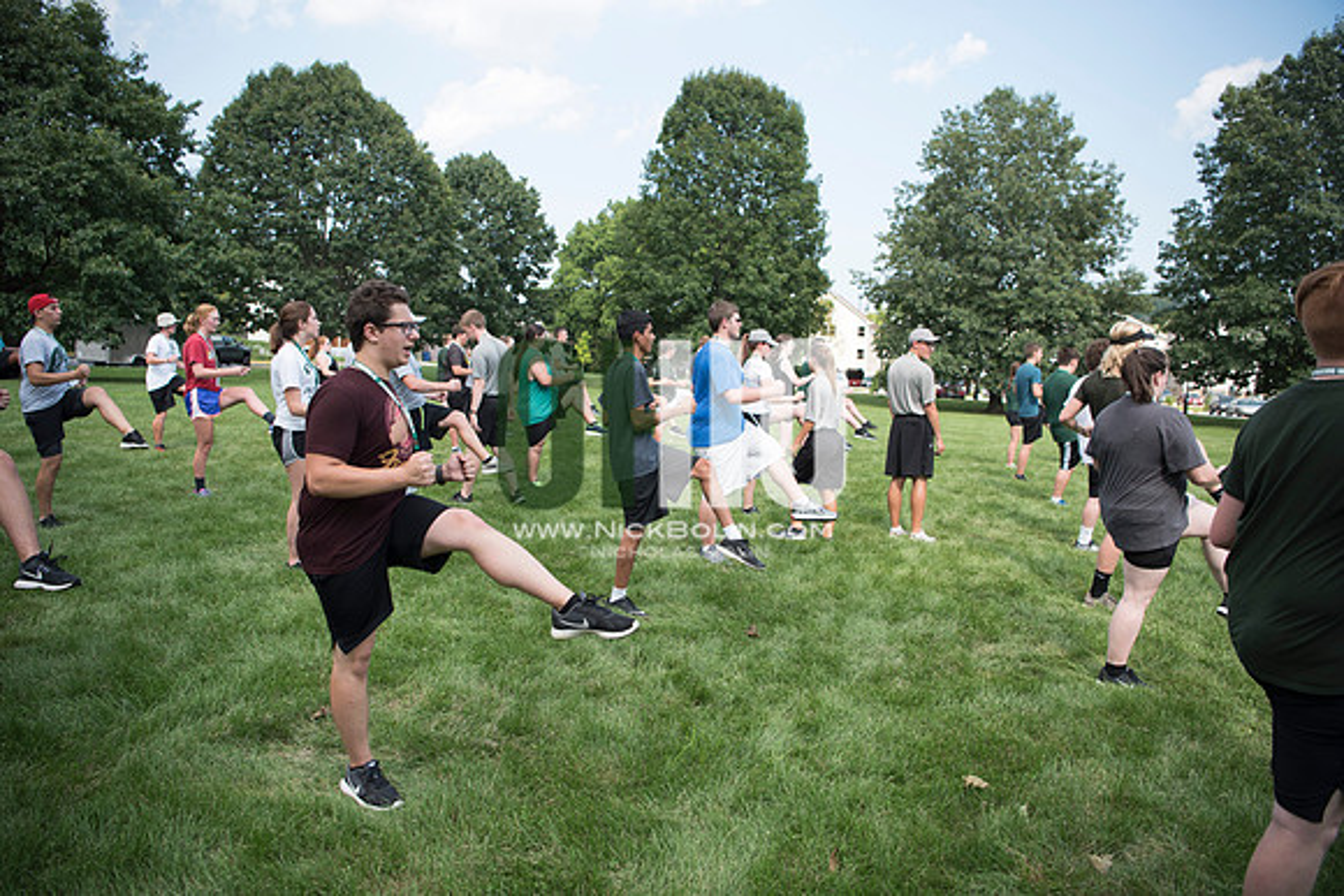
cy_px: 448
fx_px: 896
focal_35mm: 24
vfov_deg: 53.2
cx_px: 672
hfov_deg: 73.7
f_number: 2.8
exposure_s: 1/1600
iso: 200
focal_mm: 24
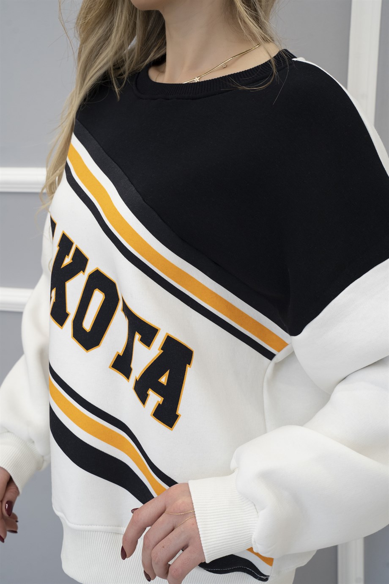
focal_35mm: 46
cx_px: 194
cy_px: 292
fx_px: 746
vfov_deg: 42.7
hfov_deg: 29.2
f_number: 7.1
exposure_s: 1/60
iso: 800
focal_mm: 46
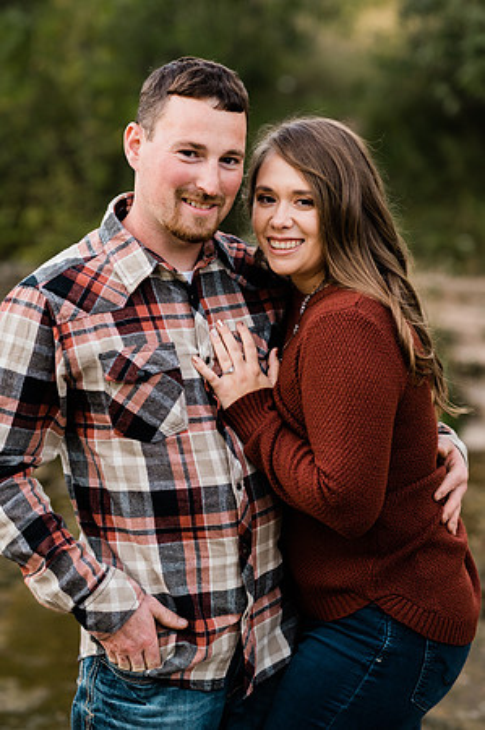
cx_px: 242
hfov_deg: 16.0
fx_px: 1722
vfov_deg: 23.9
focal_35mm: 85
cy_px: 365
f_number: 2.5
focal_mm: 85
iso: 500
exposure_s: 1/200
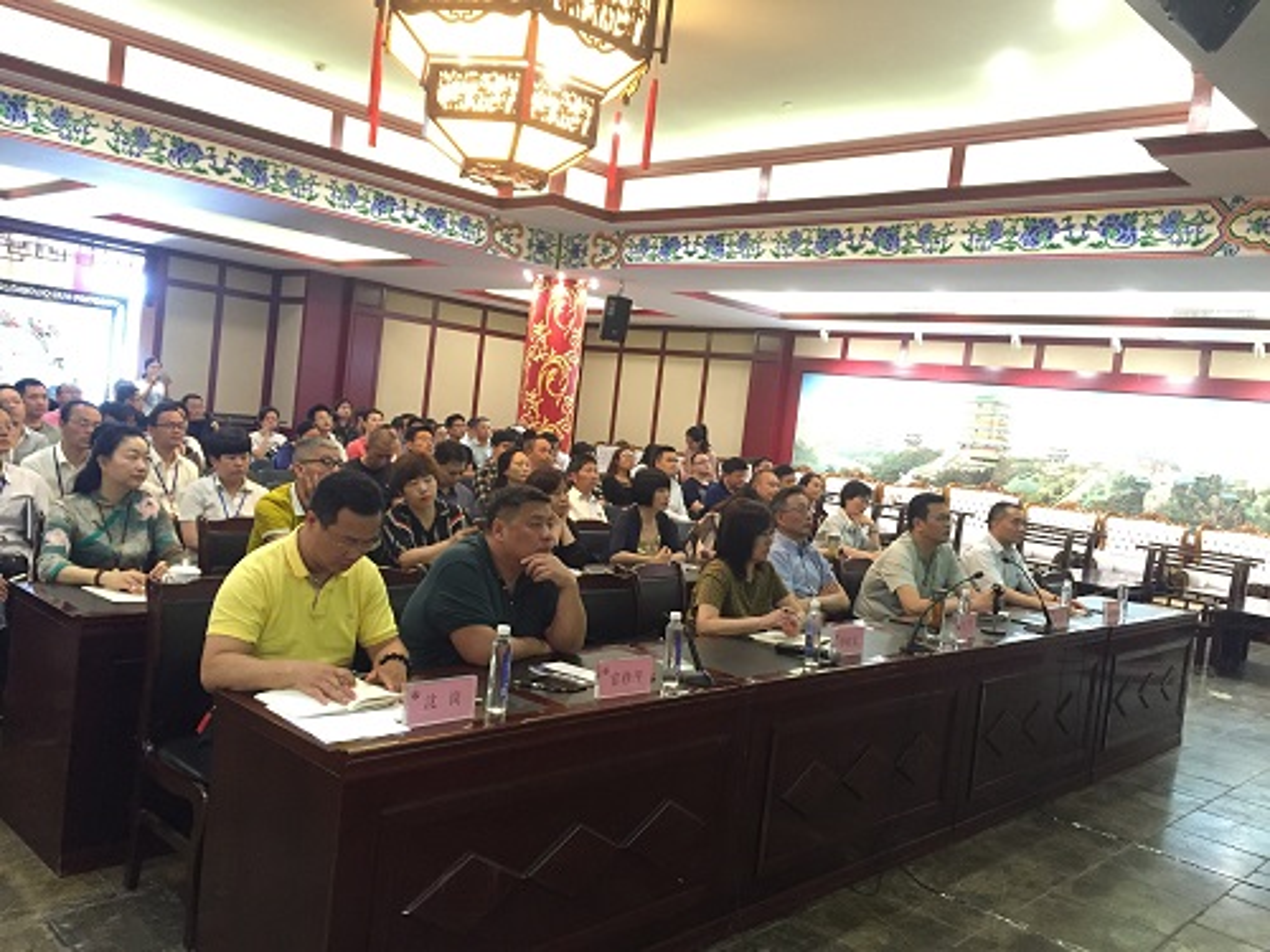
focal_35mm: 29
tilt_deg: -3.6
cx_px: 635
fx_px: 1064
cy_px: 476
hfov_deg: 61.7
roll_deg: -7.5
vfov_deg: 48.2
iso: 250
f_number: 2.2
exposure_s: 1/17
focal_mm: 4.15
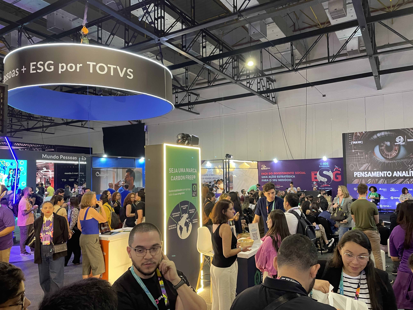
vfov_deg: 53.1
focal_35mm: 26
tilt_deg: +3.7
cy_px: 155
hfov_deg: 67.3
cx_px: 206
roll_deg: +0.4
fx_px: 310
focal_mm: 4.2
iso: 250
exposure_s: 1/60
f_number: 1.6
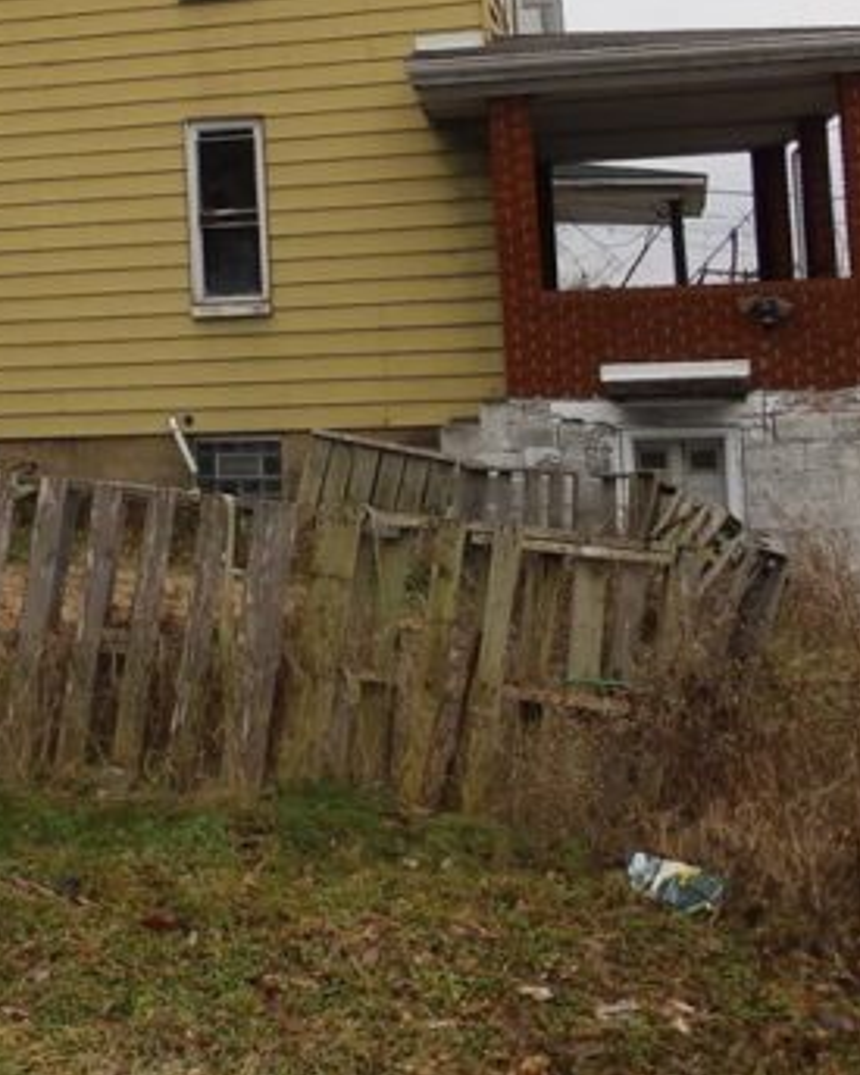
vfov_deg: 36.1
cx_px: 178
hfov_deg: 29.6
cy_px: 216
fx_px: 1591
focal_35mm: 50
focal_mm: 4
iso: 100
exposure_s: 1/100
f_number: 3.4
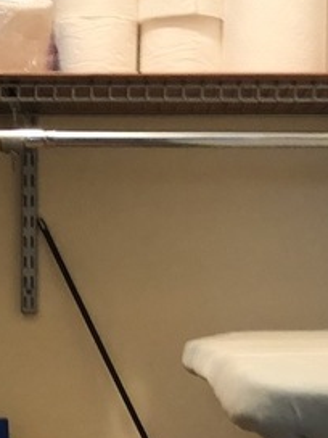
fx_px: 1402
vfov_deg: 16.9
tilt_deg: -7.5
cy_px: 530
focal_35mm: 111
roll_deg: +0.1
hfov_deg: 13.3
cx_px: 80
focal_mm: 3.99
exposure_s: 1/15
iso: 64
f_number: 1.8
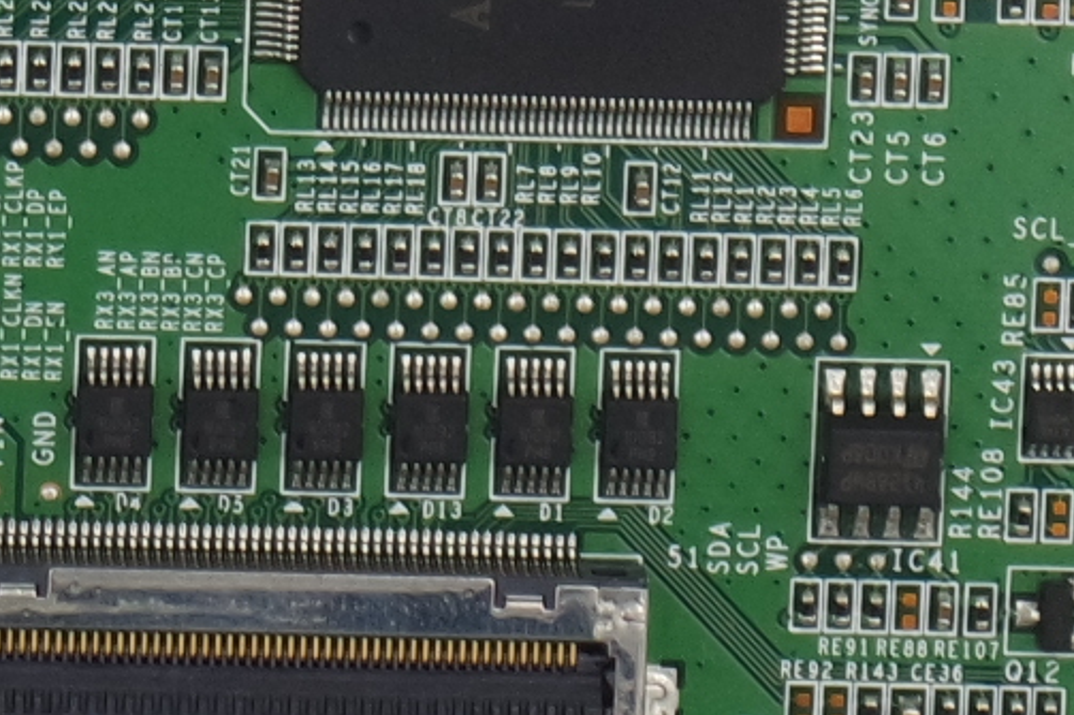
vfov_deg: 3.2
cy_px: -824
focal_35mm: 426
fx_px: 12704
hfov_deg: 4.8
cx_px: 231
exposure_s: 1/125
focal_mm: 27
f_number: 5.6
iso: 200
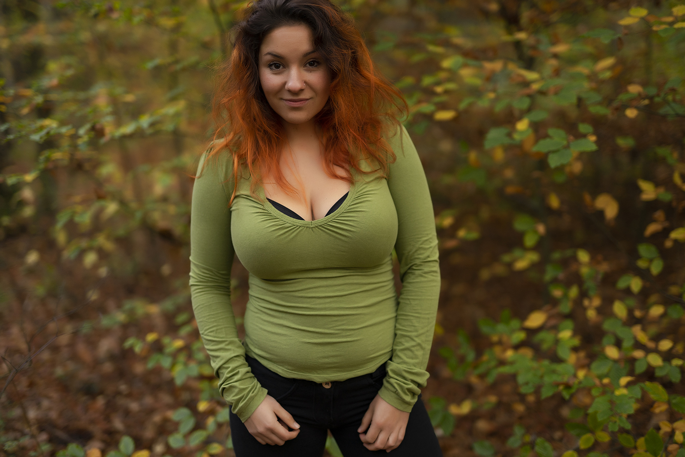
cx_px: 342
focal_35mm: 50
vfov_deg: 27.0
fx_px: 951
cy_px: 228
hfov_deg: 39.6
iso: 200
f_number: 1.4
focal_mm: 50
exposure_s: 1/320
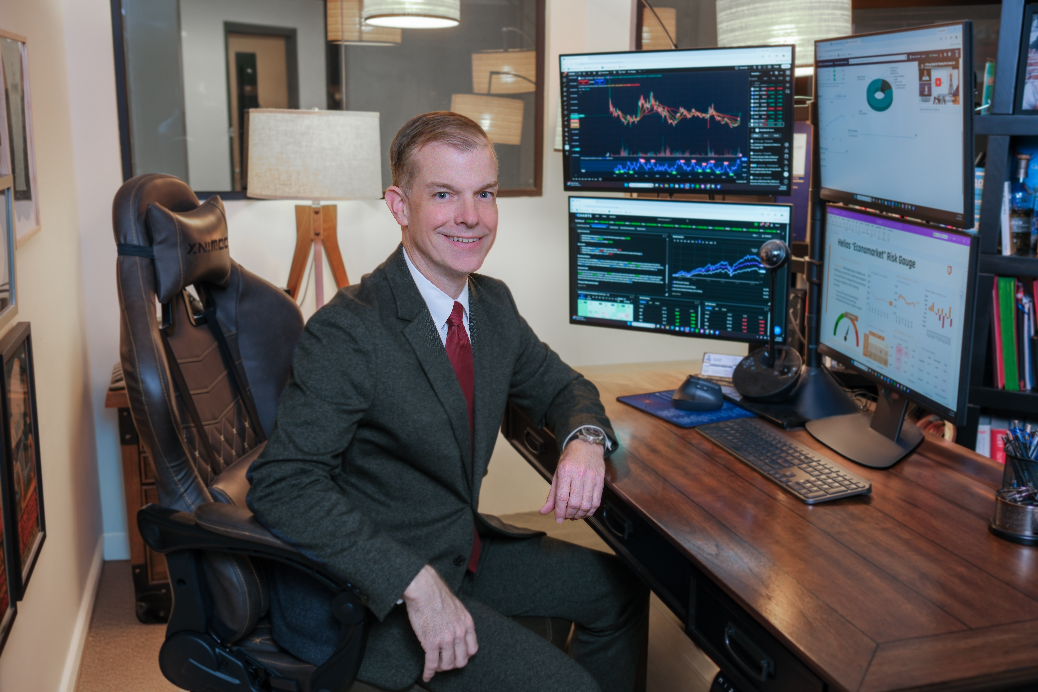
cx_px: 519
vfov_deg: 37.9
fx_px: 1009
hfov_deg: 54.4
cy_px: 346
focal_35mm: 35
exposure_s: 1/60
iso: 500
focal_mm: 23
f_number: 2.5
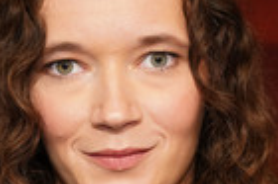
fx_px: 1735
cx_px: 128
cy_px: 182
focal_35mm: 225
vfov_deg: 6.1
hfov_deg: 9.2
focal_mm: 70
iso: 2000
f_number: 5
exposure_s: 1/160
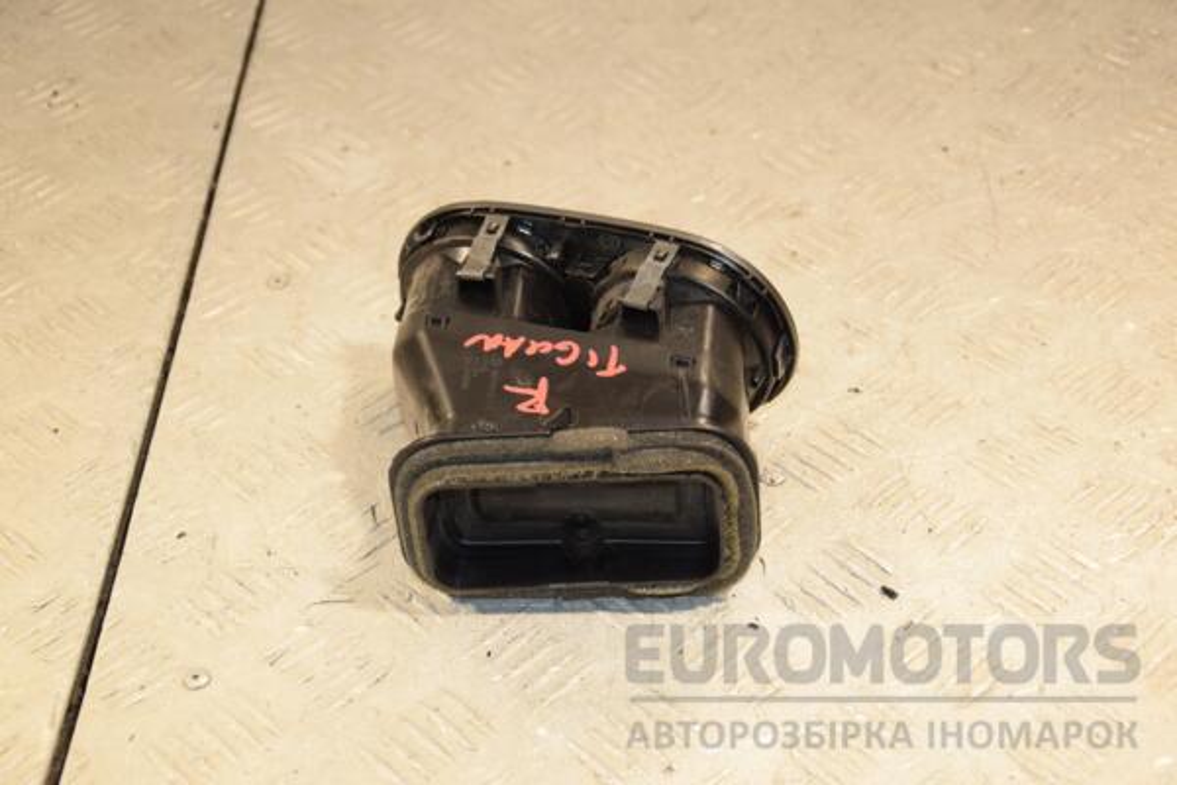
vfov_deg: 18.2
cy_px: 392
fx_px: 2452
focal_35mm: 75
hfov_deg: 27.0
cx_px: 588
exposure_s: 1/200
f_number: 5.6
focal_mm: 50
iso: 800
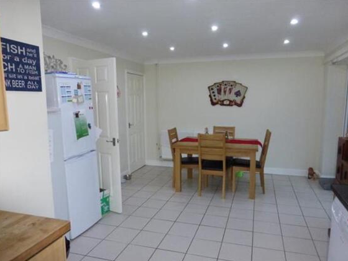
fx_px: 251
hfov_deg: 69.4
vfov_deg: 54.9
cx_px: 178
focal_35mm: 25
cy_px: 134
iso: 800
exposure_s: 1/60
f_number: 3.3
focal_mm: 4.3
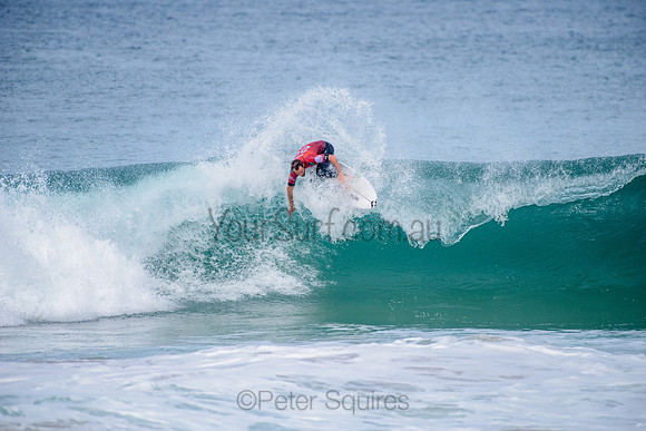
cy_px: 216
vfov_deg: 2.8
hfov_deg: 4.1
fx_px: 8974
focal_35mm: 500
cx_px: 323
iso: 250
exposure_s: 1/2000
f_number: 5.6
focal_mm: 500
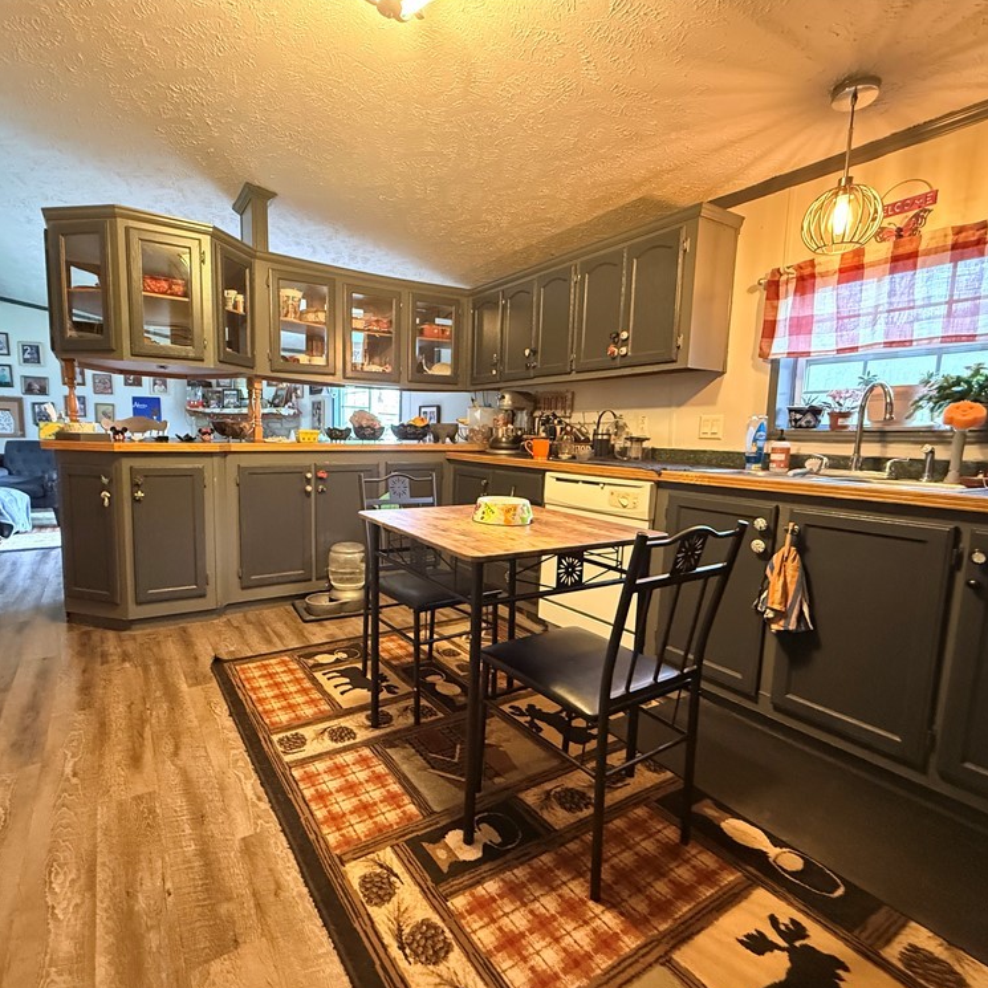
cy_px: 496
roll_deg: -1.3
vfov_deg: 84.0
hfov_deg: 83.4
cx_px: 419
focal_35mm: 17
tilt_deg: -6.6
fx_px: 549
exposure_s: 1/40
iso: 1250
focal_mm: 2.22
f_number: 2.2
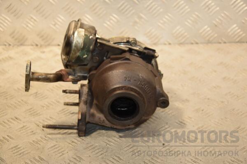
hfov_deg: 26.0
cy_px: 82
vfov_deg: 17.5
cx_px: 124
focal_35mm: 78
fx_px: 535
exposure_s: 1/200
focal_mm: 52
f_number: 5
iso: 800
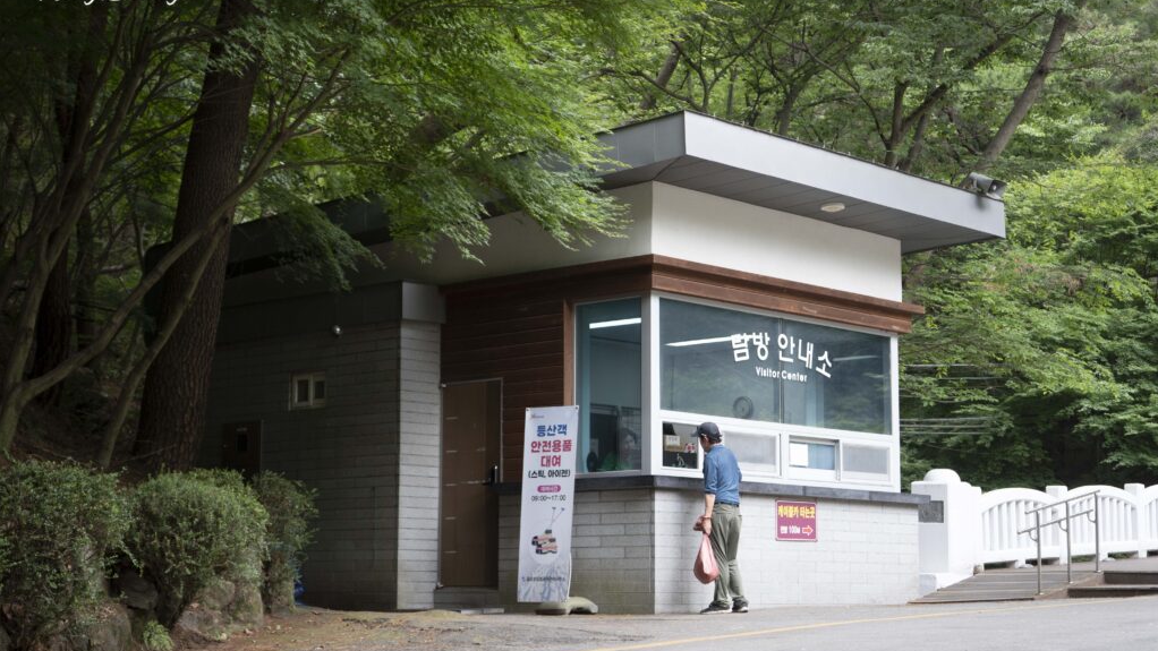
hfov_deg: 33.3
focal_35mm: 63
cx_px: 579
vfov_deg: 19.1
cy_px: 339
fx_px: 1935
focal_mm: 60
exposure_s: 1/160
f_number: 5.6
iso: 800
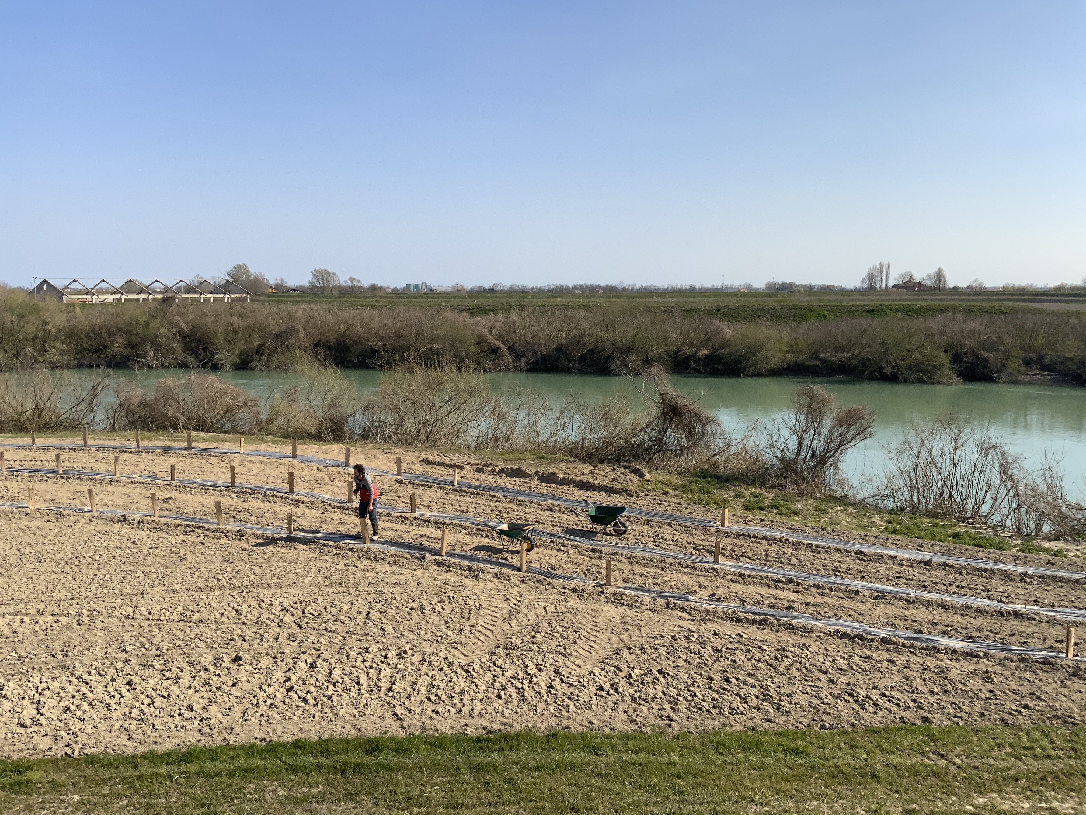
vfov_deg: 48.2
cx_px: 543
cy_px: 408
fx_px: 910
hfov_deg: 61.7
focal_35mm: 29
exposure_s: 1/2538
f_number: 1.8
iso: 20
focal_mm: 3
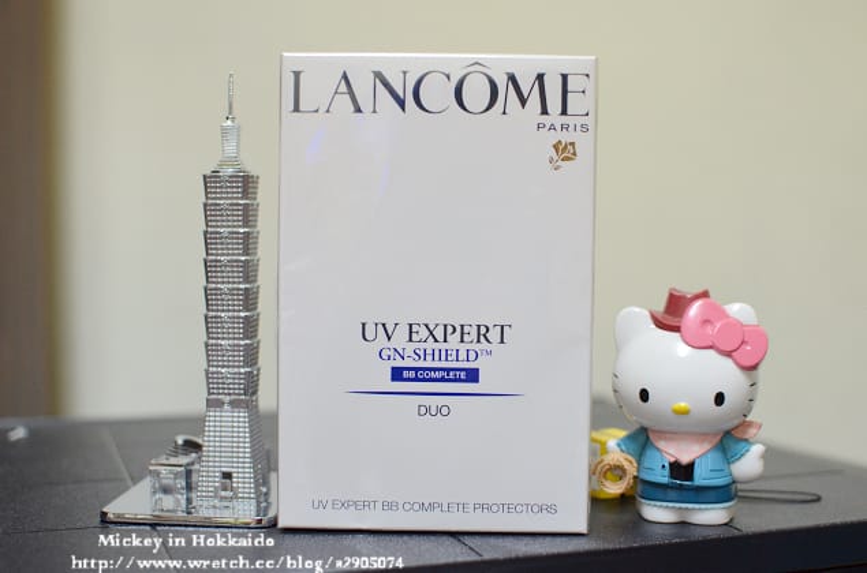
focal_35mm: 52
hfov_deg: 37.9
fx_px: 1261
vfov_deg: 25.6
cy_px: 286
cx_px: 434
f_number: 2.8
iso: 1250
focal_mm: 35
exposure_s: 1/100
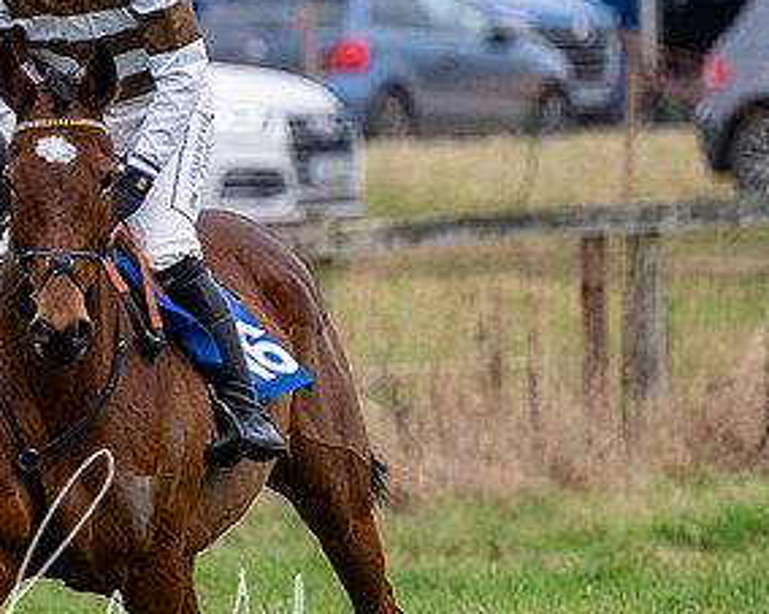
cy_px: 292
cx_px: -15
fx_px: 22206
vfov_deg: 1.6
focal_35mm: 976
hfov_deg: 2.0
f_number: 4
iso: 640
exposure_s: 1/1000
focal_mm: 280
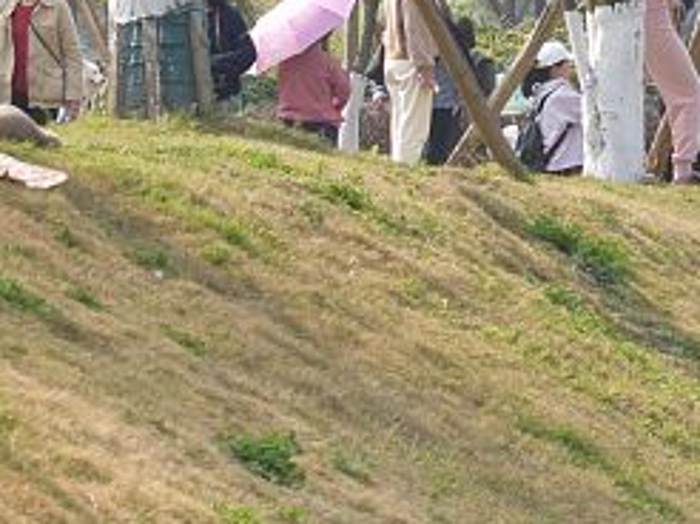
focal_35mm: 387
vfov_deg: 3.8
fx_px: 7825
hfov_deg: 5.1
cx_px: 911
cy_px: -313
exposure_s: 1/1250
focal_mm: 55
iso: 640
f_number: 5.6
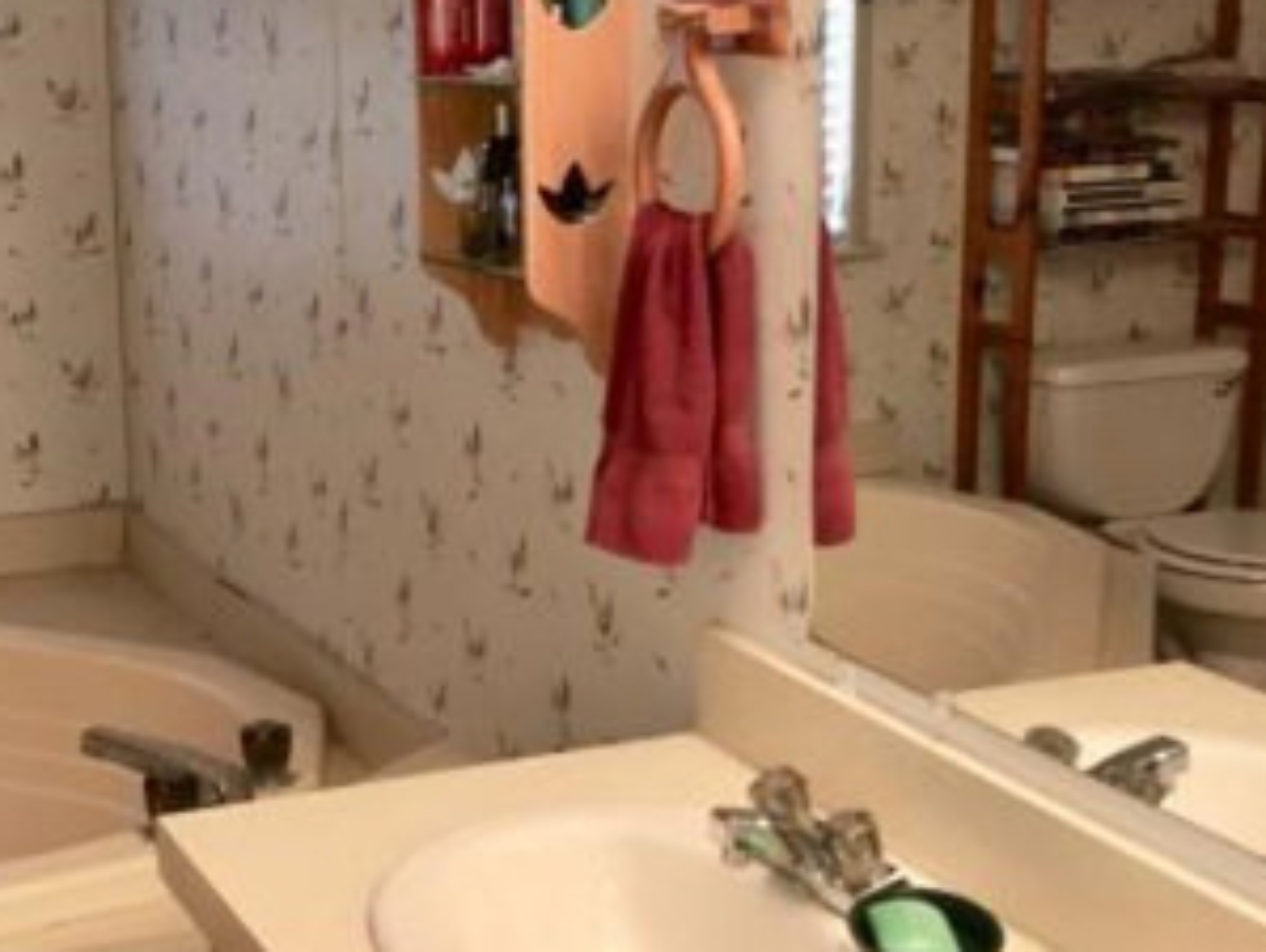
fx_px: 2270
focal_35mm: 62
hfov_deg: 30.8
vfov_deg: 23.6
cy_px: 584
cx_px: 381
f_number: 2.2
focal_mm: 4.15
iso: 32
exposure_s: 1/30
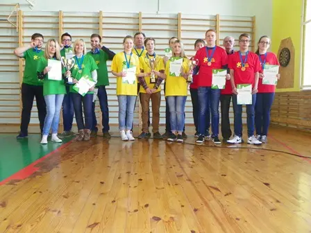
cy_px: 116
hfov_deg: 58.4
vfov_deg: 45.4
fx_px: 279
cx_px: 156
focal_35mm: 31
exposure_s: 1/30
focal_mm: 5.5
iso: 125
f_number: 2.8
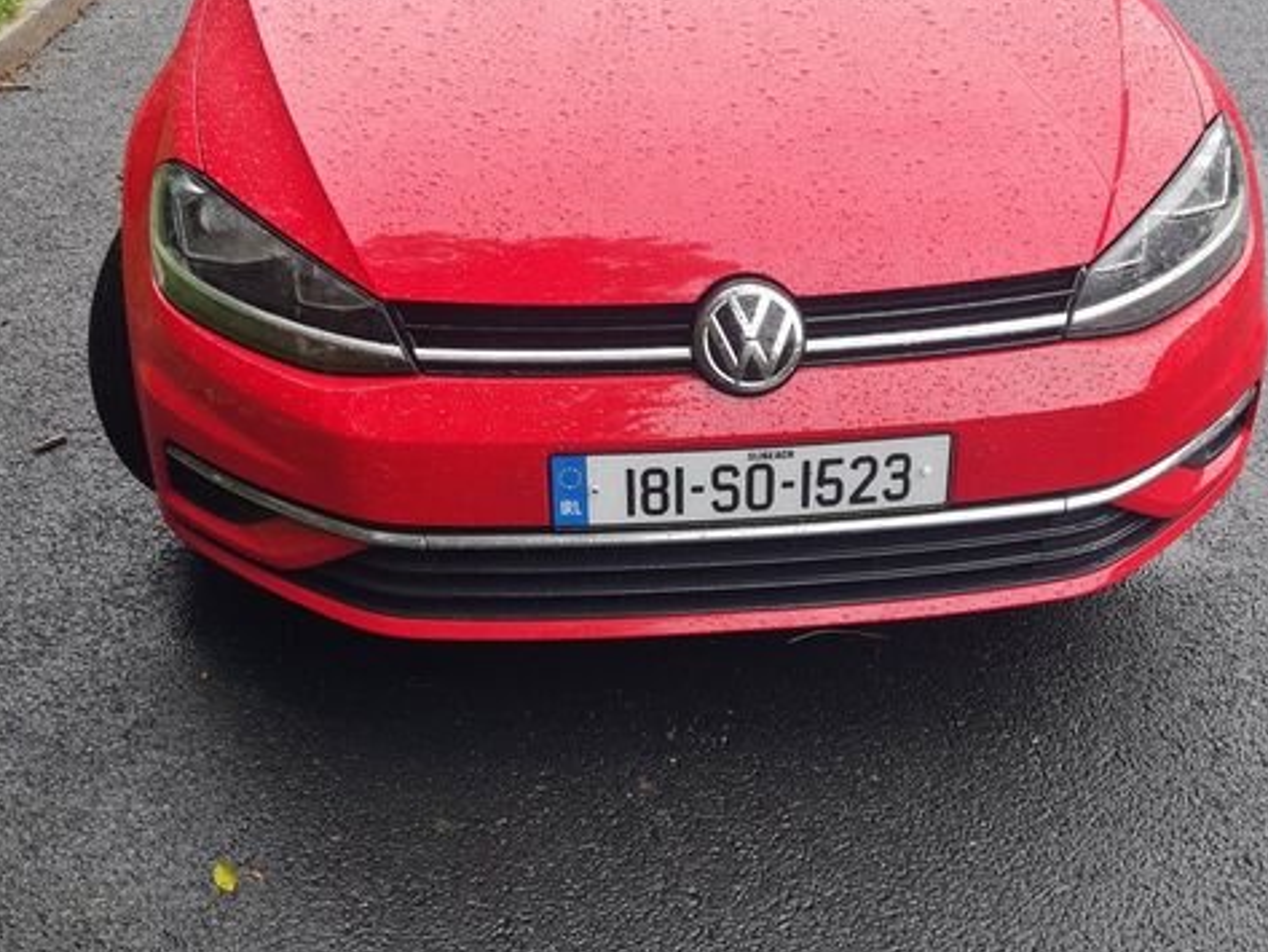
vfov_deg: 43.0
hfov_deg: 55.3
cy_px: 456
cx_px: 614
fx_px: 1209
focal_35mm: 33
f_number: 1.8
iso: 80
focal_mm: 5.4
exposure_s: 1/100
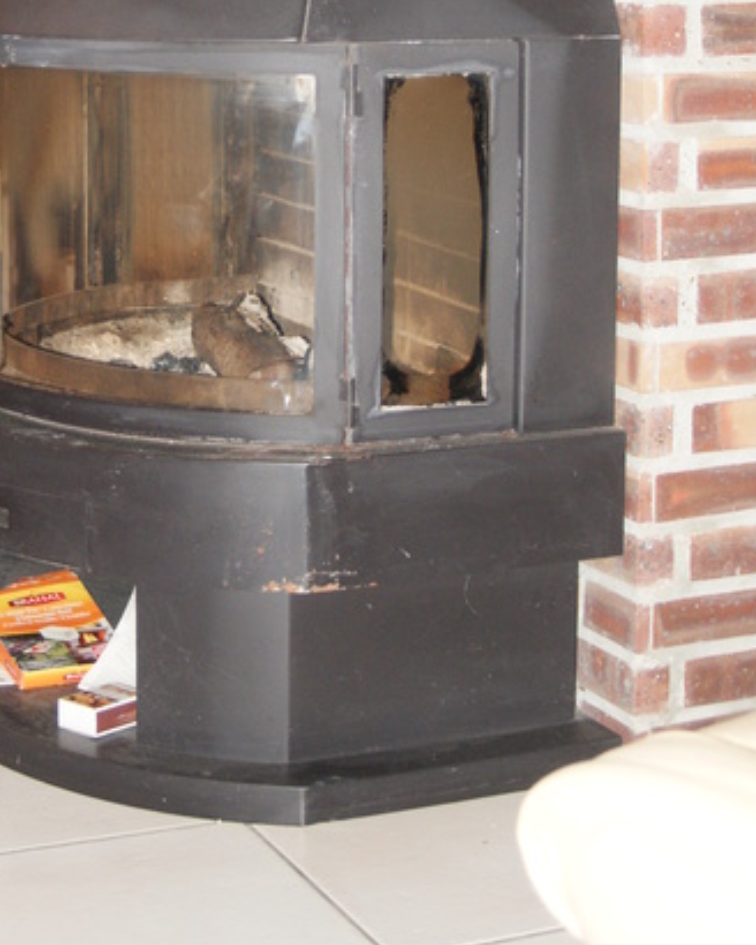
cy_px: 134
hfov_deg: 19.8
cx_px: 251
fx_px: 2154
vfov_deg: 24.2
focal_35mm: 77
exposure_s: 1/60
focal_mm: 28
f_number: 3.5
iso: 400
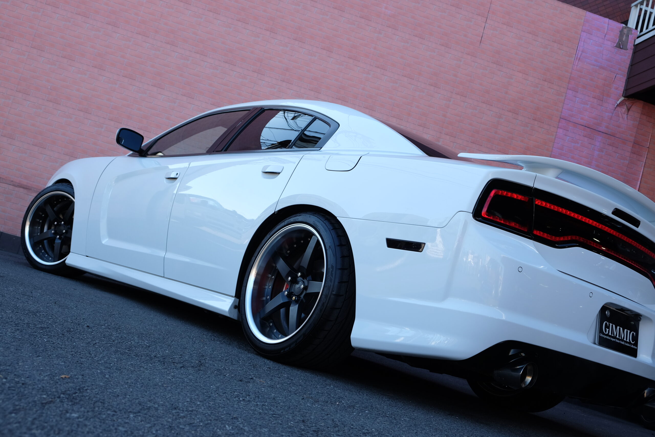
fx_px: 764
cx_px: 328
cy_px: 218
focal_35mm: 42
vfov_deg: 31.9
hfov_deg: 46.4
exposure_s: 1/150
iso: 200
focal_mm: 27.7
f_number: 5
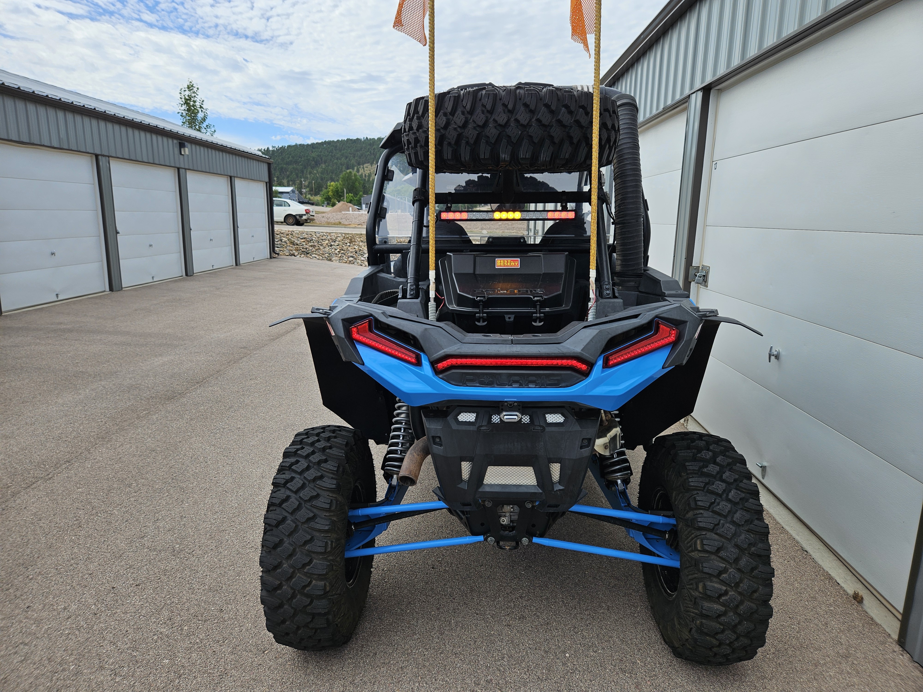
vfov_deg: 58.9
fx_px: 613
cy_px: 346
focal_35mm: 23
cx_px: 462
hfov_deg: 73.9
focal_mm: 5.4
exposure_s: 1/1493
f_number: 1.8
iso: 25
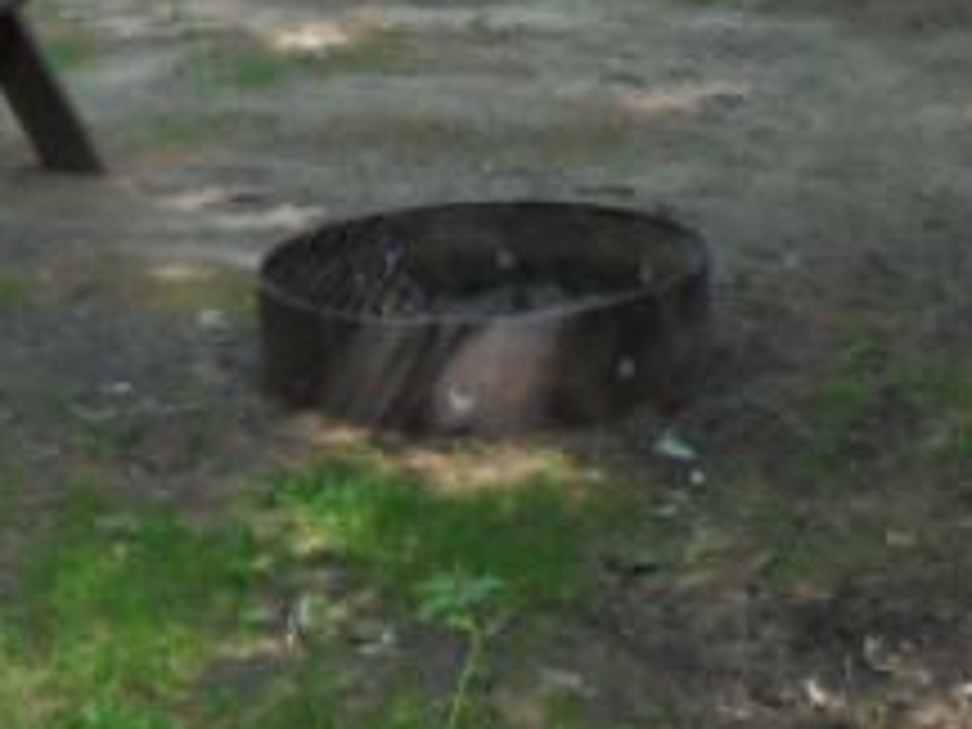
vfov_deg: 18.0
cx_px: 454
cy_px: -194
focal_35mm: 77
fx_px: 2162
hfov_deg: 25.3
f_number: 3.5
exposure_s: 1/60
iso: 100
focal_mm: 4.6
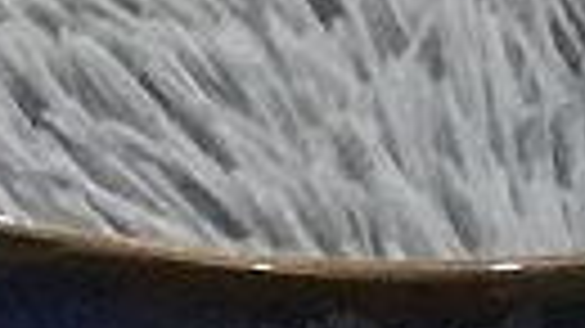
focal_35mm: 311
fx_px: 4822
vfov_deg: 3.8
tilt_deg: -32.0
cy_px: 930
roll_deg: +1.3
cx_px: -558
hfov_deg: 6.7
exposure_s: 1/30
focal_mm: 3.3
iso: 200
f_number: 2.4
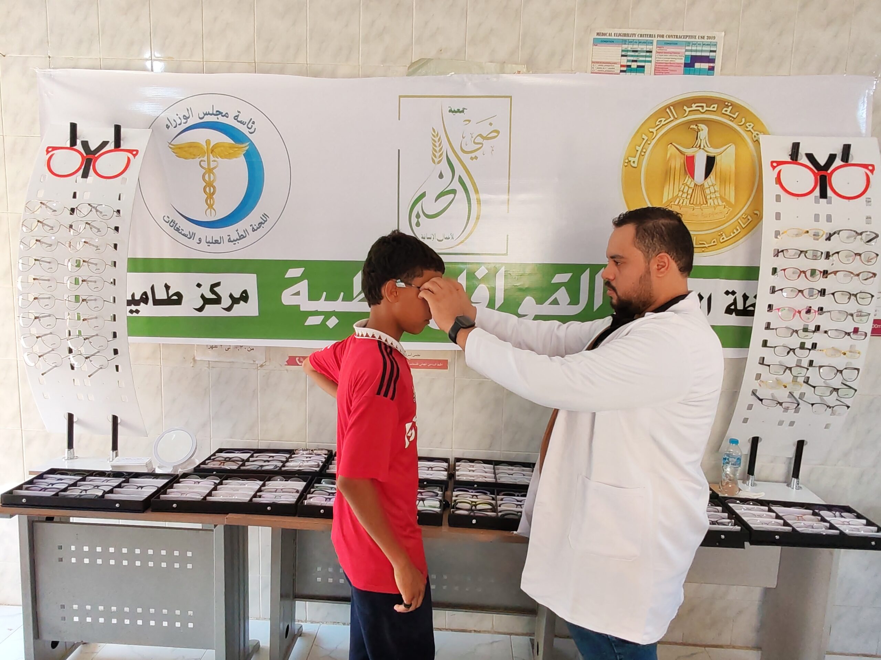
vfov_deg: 56.8
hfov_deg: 71.6
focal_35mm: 24
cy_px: 330
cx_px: 440
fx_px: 611
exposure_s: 1/50
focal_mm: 1.96
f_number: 2.2
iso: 80
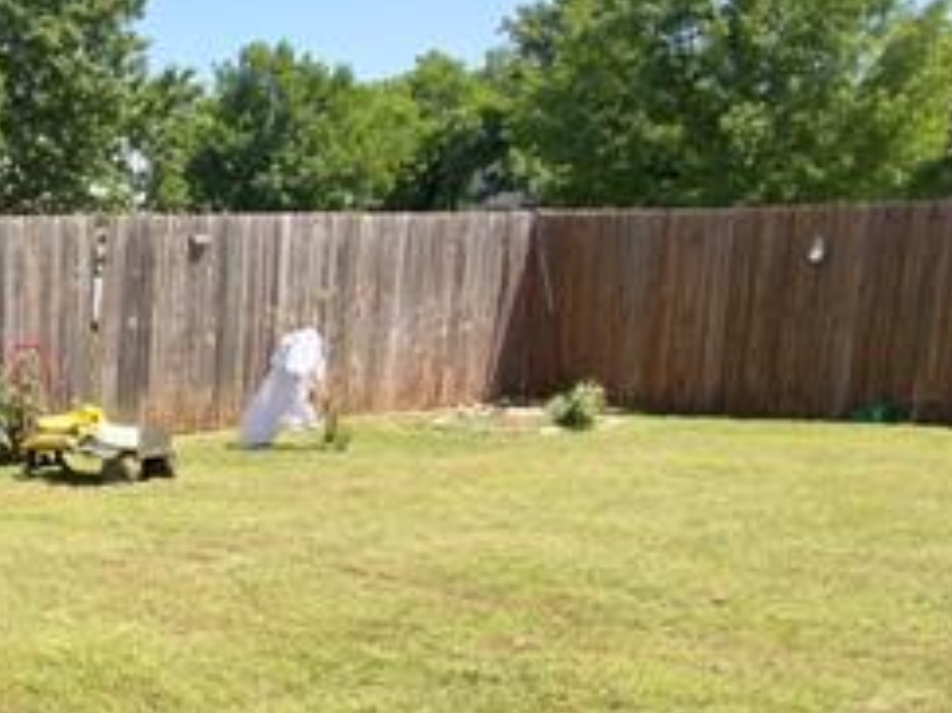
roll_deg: +0.9
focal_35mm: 59
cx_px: -212
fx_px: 1622
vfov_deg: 24.3
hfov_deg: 28.2
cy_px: 599
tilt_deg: -13.9
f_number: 2.2
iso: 16
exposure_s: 1/515
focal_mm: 2.22
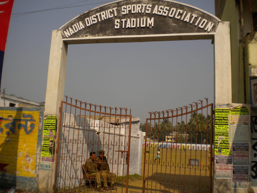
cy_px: 96
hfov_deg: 52.6
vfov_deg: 40.7
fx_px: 260
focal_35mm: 35
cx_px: 128
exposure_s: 1/963
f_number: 4.6
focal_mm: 6.3
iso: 80
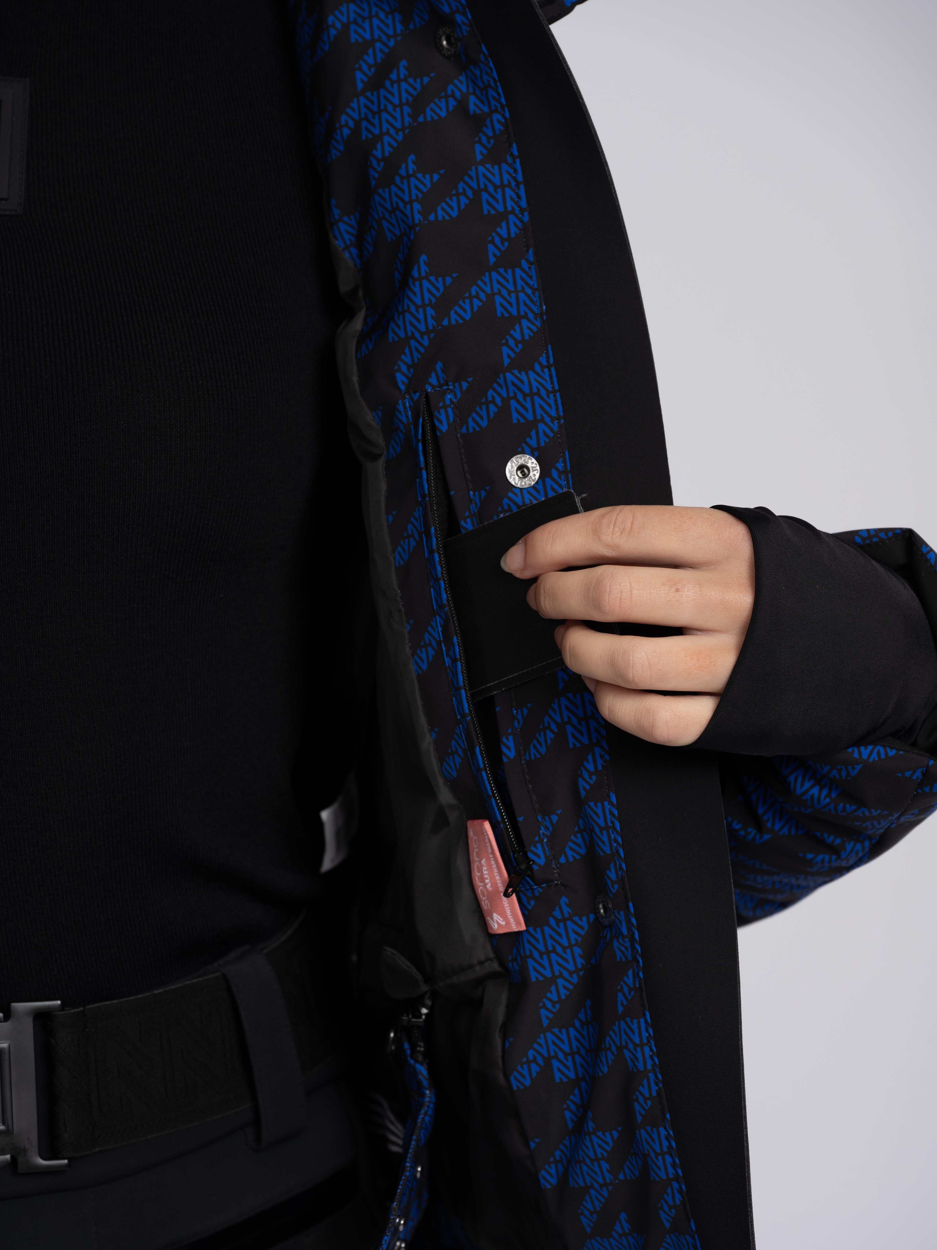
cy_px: 670
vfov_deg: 15.2
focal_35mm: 130
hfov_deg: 11.4
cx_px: 468
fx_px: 4692
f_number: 7.1
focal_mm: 120
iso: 125
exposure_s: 1/200
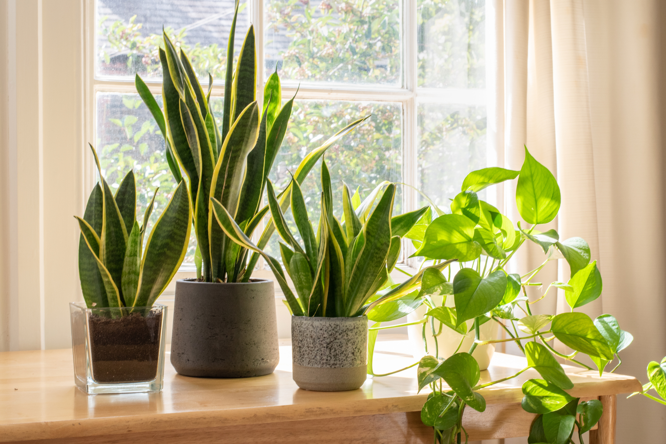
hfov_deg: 27.0
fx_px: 1387
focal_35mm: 75
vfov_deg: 18.2
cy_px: 222
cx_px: 333
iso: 500
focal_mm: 50
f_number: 11
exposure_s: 1/60
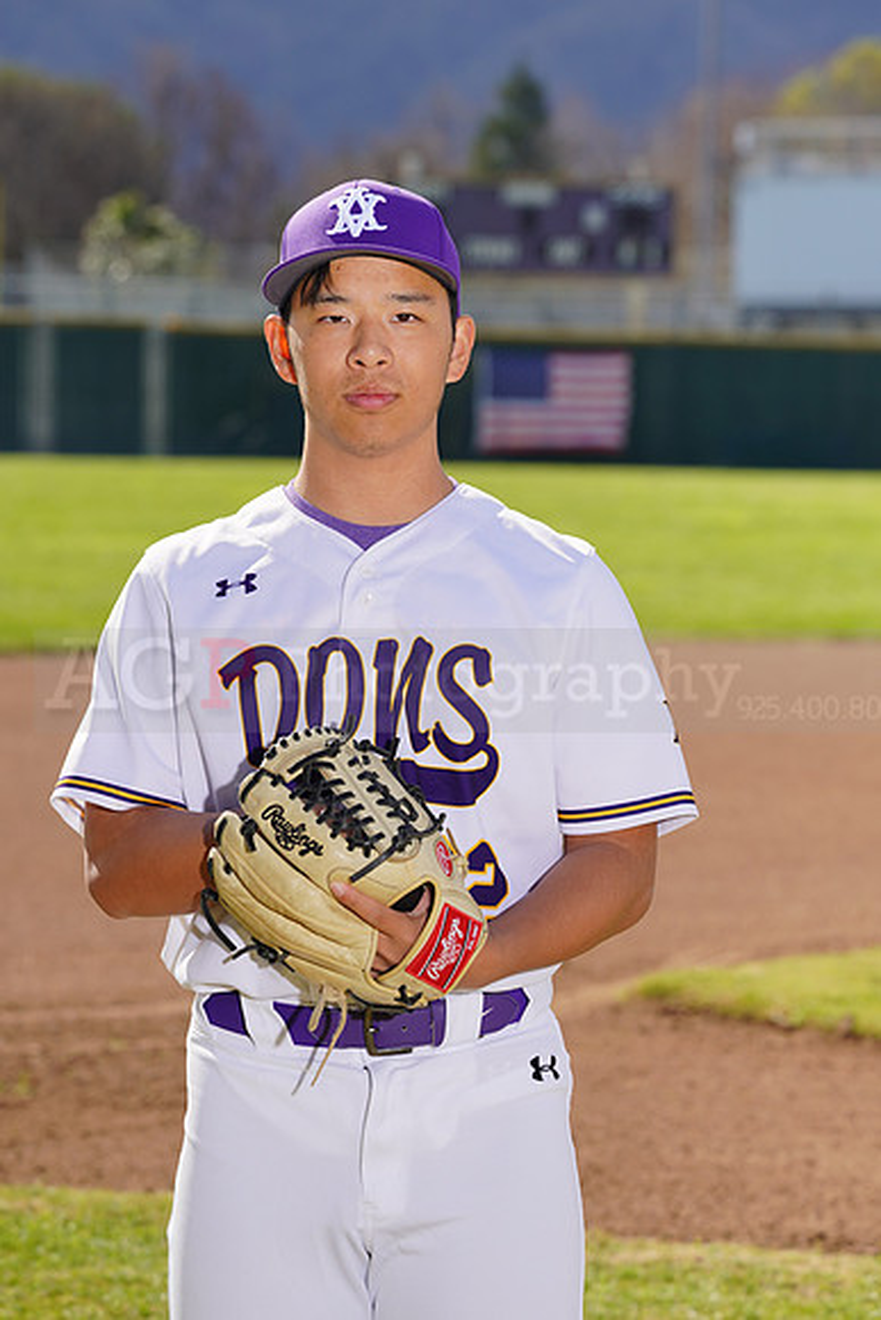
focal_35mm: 196
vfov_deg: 10.5
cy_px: 660
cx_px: 440
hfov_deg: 7.0
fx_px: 7190
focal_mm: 196
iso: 100
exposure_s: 1/250
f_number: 9
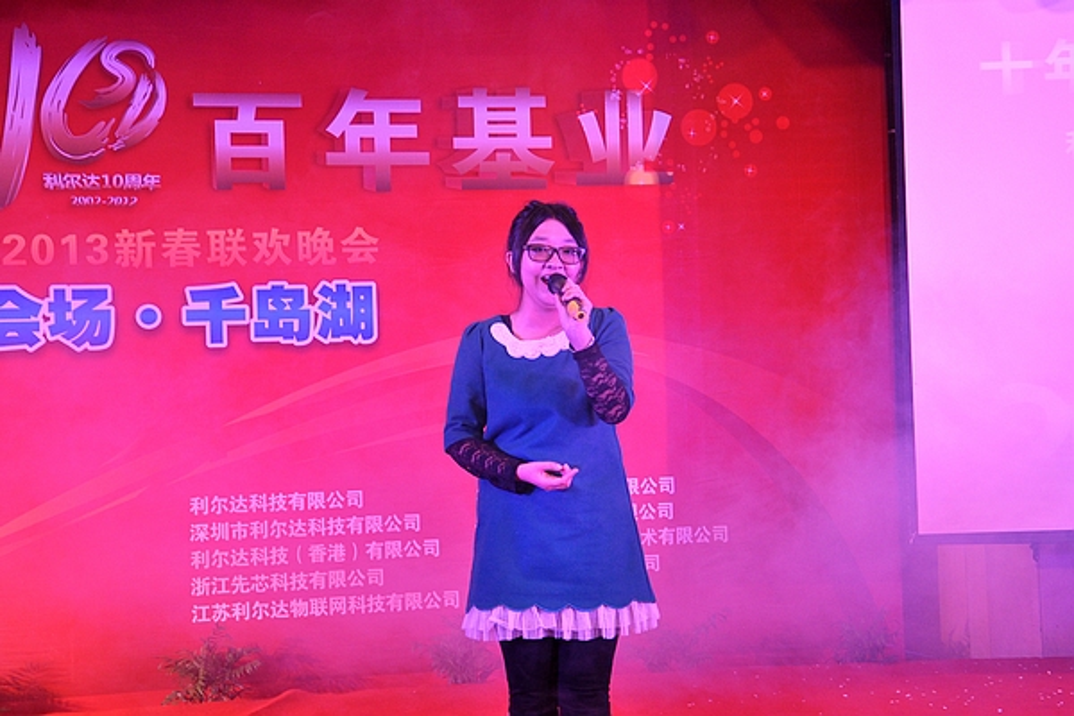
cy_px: 358
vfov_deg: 23.8
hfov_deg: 35.1
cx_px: 537
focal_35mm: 57
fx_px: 1700
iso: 400
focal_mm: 38
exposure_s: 1/40
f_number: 5.6
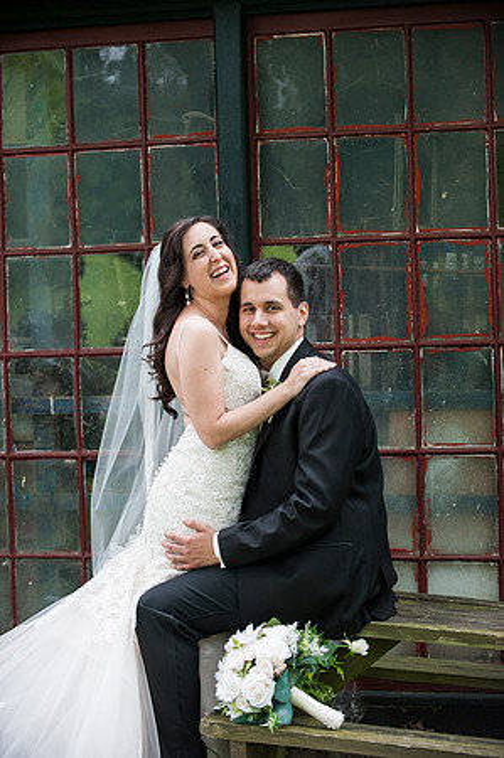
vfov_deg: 23.7
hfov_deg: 15.9
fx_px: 1810
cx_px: 252
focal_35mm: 86
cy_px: 379
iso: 800
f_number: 3.5
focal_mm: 86
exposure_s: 1/1000
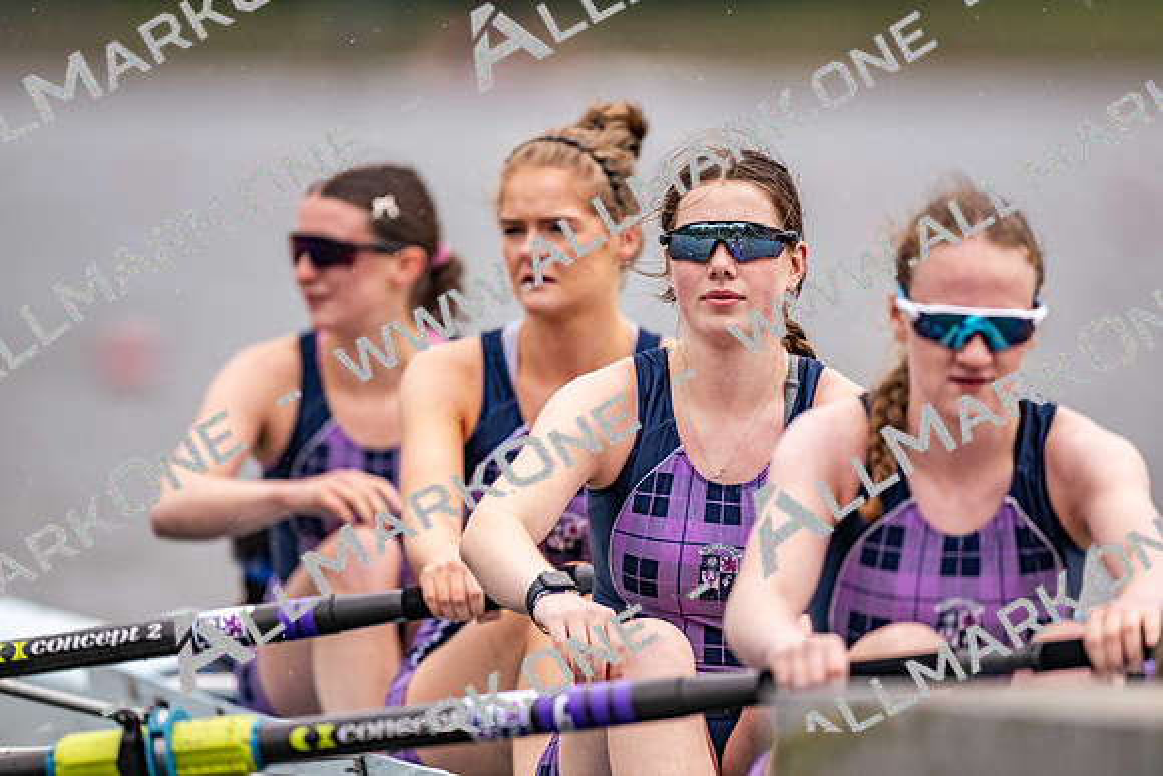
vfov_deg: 2.3
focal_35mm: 600
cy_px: 388
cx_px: 582
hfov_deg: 3.4
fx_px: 19387
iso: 900
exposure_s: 1/2500
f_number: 4
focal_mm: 600
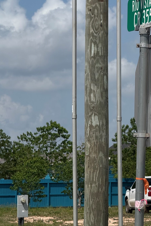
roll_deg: +0.7
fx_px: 1177
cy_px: 78
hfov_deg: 7.3
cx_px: 118
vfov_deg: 11.0
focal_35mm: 187
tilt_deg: +4.3
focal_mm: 15.66
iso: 50
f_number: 2.8
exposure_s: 1/3344
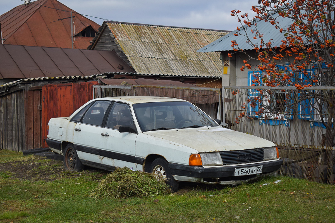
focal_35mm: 68
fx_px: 628
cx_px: 168
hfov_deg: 29.9
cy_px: 112
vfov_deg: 20.2
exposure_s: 1/1600
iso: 400
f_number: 7.1
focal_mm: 45
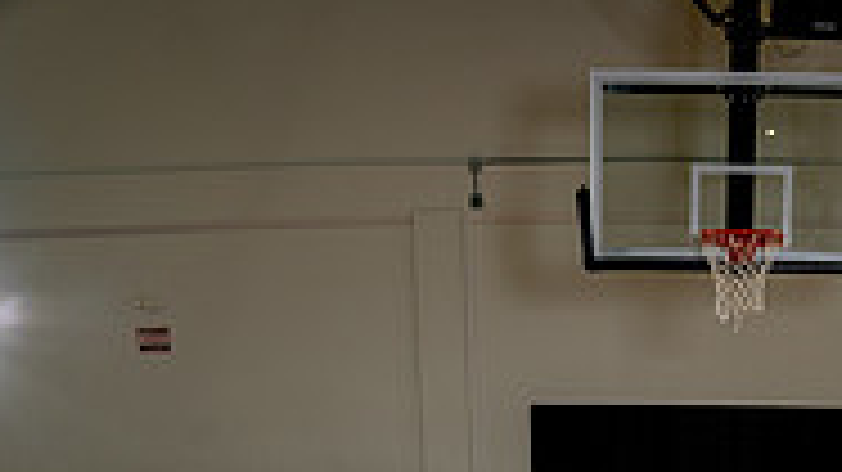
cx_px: 671
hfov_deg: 34.9
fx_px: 1294
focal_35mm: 58
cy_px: 989
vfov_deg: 15.6
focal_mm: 23
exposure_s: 1/250
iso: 200
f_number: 5.6
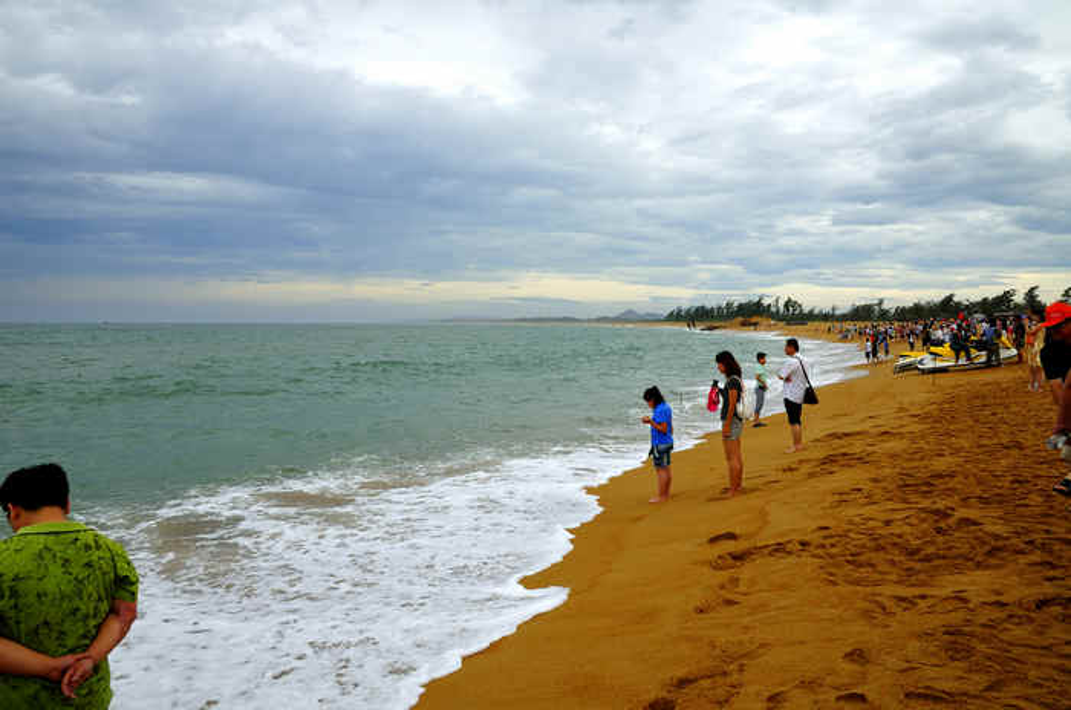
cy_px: 355
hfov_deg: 73.8
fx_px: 713
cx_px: 536
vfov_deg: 53.0
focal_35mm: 24
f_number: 9
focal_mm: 16
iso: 200
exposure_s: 1/160
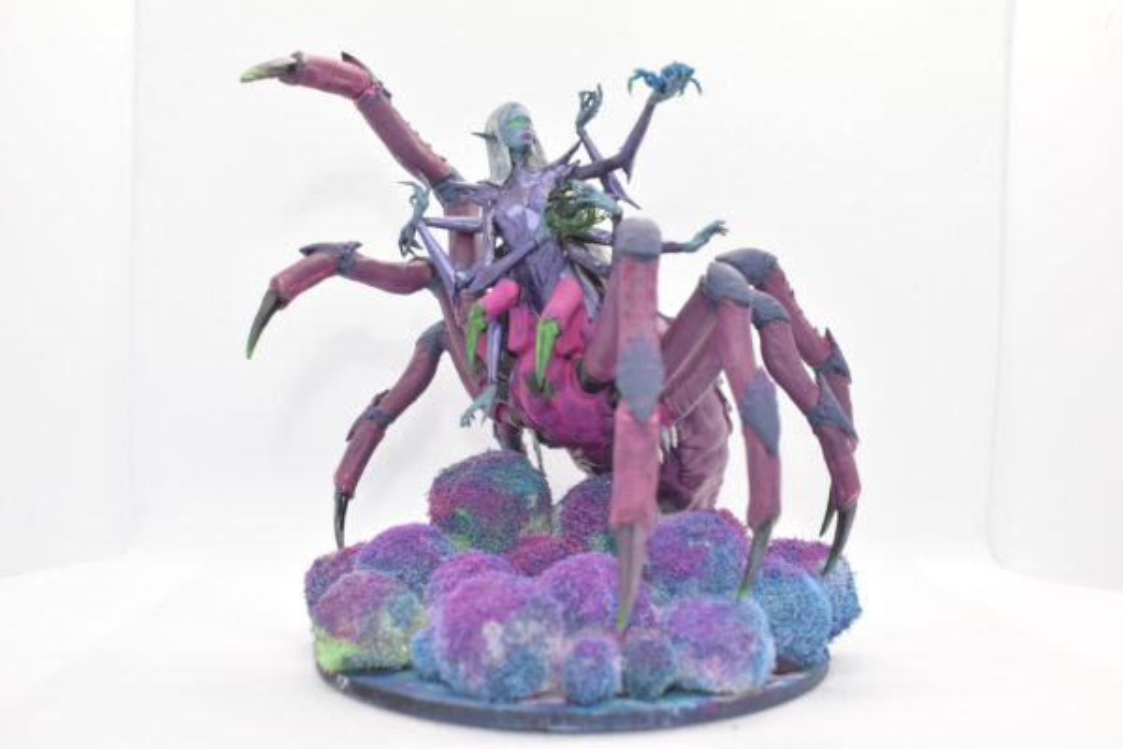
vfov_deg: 36.9
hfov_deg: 53.1
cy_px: 374
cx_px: 562
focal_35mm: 36
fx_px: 1123
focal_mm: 24
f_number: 8
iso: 800
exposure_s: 1/125
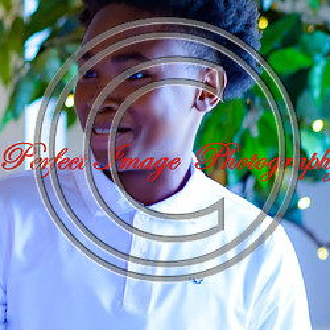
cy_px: 192
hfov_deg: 4.5
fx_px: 4217
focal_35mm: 391
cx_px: -101
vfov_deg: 4.5
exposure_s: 1/125
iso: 100
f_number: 1.8
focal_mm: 105
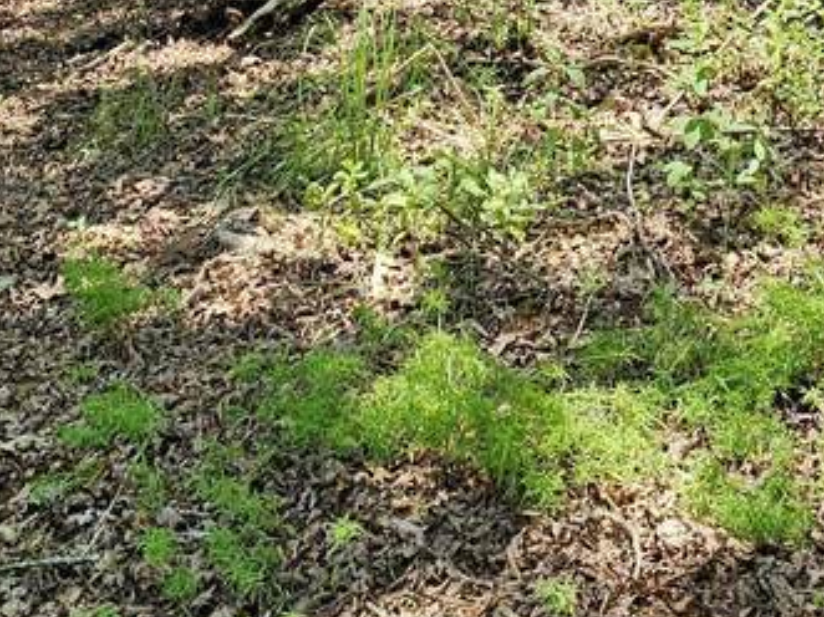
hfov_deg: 21.9
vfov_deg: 14.5
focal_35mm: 89
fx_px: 2118
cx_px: 575
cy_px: -508
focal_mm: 6.3
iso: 20
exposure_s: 1/180
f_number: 1.7
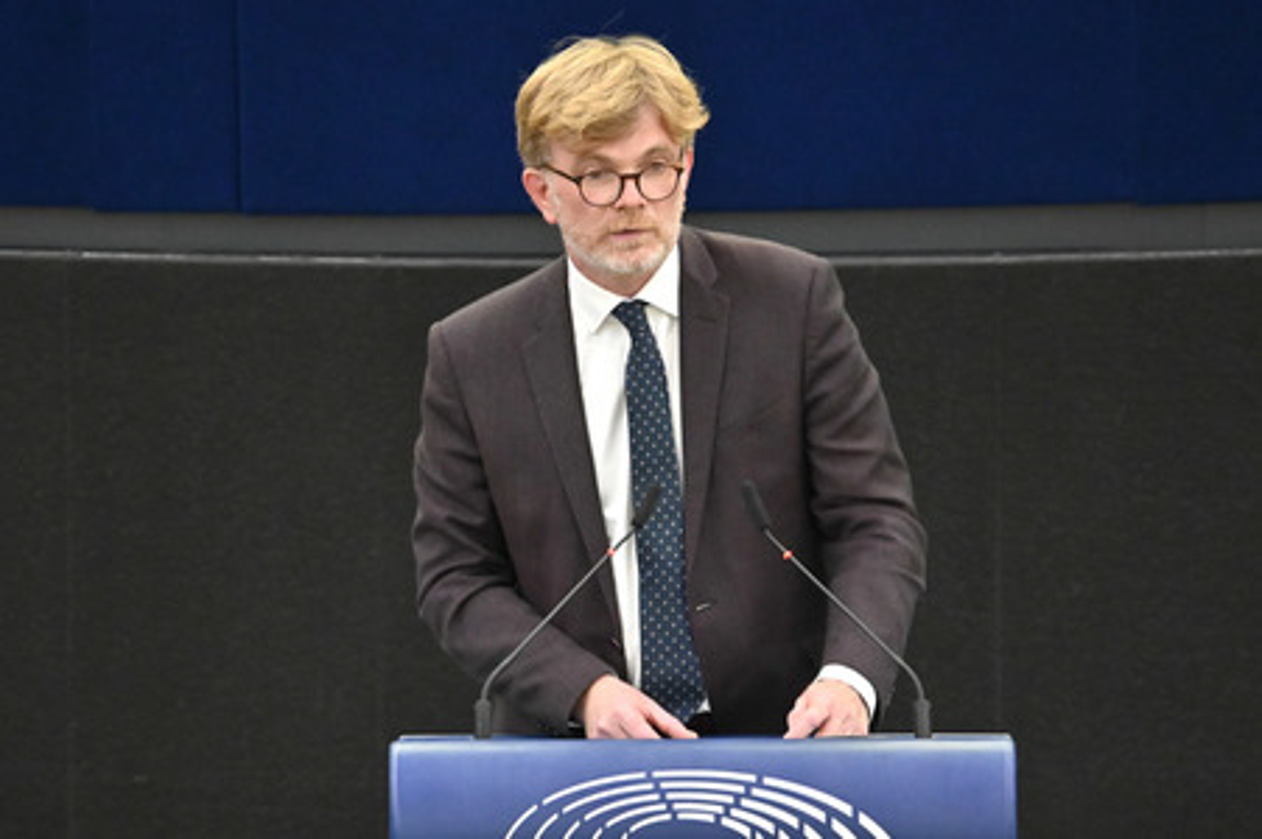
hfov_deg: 3.4
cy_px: 420
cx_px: 631
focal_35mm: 600
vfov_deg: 2.3
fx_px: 21017
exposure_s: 1/400
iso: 6400
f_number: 6.3
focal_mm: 600
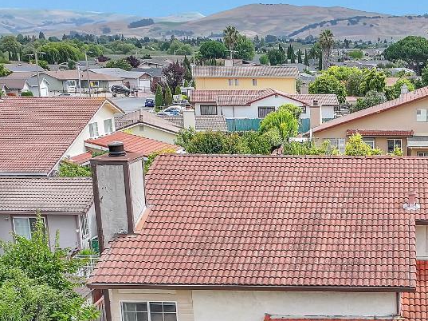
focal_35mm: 67
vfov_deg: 21.0
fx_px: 828
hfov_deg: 27.9
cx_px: 390
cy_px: 337
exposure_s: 1/1250
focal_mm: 12.29
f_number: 2.8
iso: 160
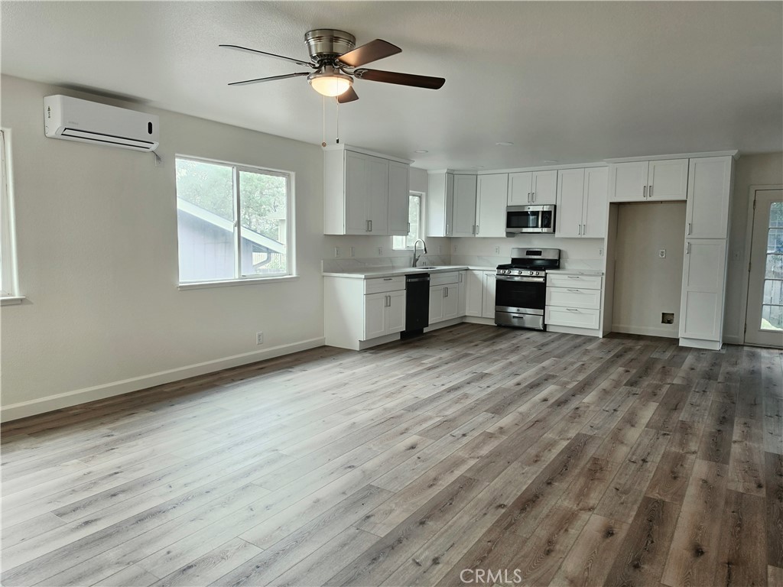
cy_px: 294
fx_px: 520
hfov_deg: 73.9
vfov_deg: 58.9
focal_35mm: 23
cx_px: 392
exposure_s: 1/120
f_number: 1.4
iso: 40
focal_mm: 6.5
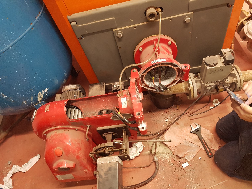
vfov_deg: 53.1
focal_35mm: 26
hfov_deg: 67.3
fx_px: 189
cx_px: 126
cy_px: 94
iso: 250
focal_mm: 4.2
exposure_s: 1/20
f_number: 1.7
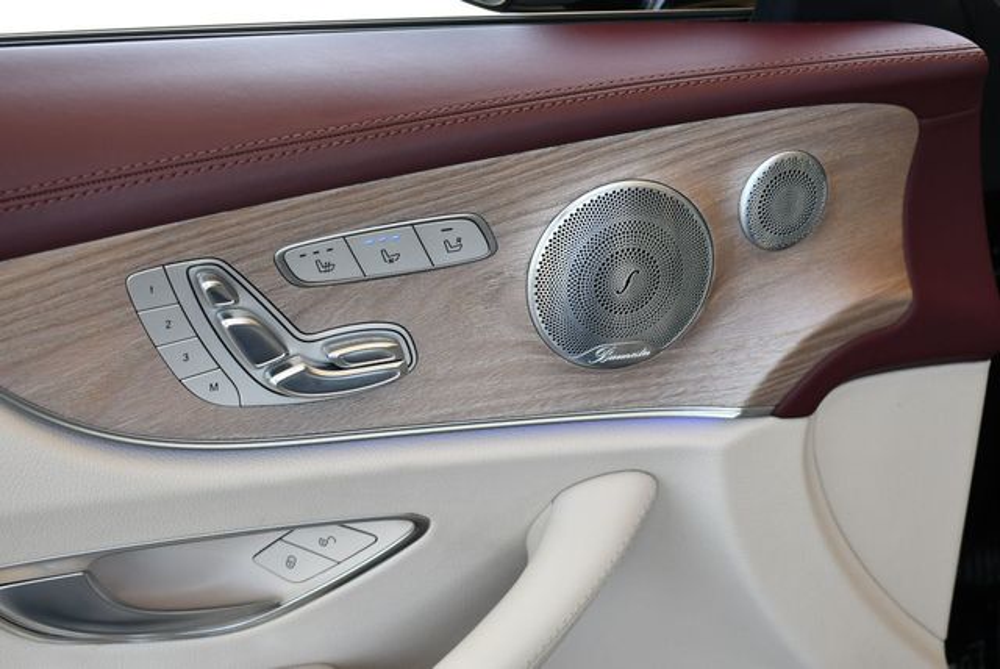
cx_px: 500
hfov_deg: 33.4
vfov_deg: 22.7
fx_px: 1668
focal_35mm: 60
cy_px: 334
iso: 400
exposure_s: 1/250
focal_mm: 30
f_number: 5
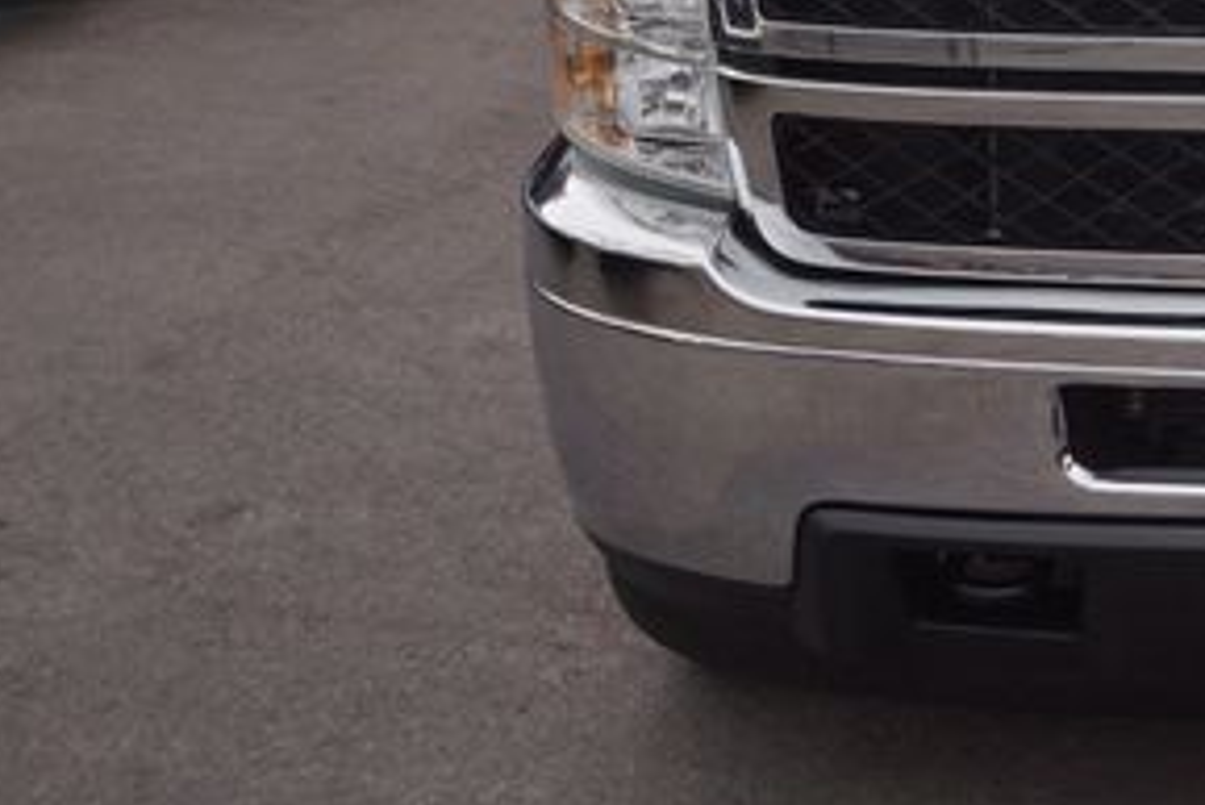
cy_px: 0
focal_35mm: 73
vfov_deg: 18.2
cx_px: 1301
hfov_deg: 25.8
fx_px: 2445
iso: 100
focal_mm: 22
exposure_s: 1/100
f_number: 8
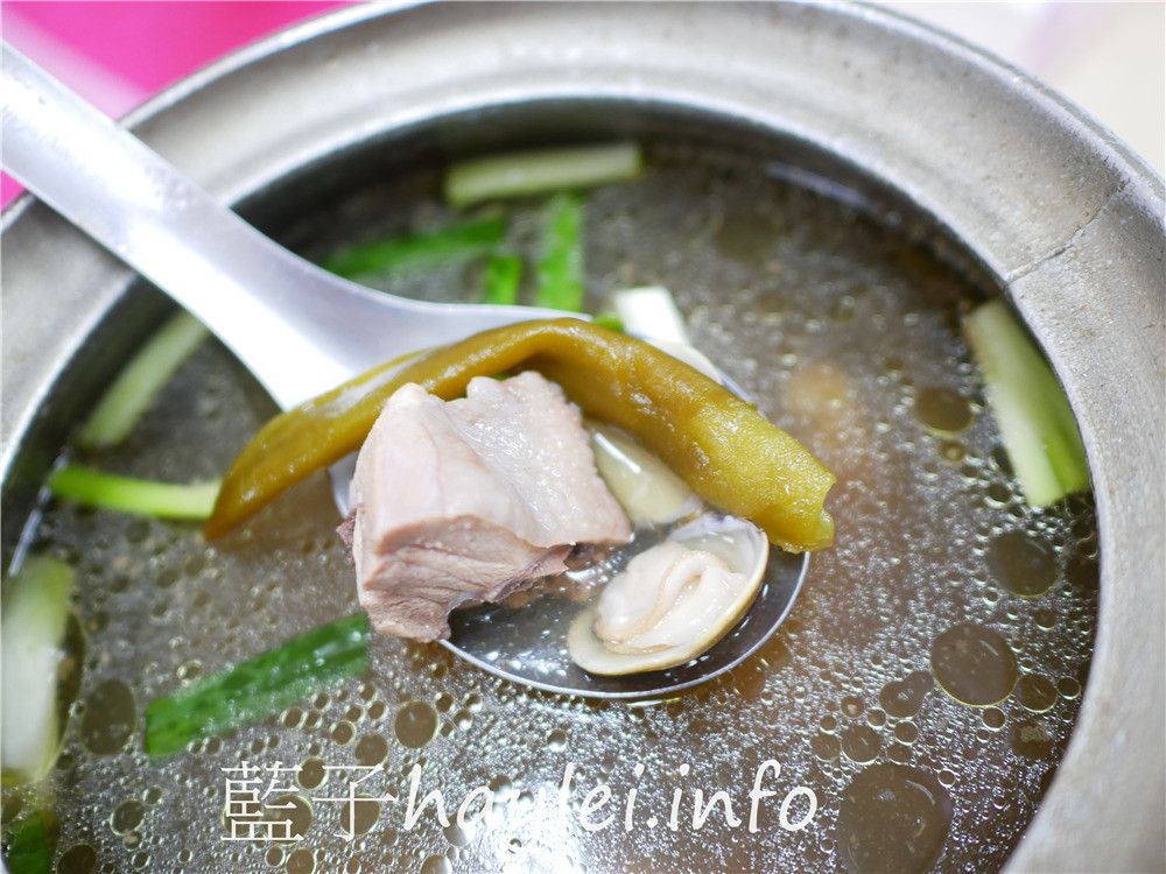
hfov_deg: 60.0
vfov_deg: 46.8
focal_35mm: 30
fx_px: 1011
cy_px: 437
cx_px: 583
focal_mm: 15
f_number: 1.7
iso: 500
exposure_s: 1/60
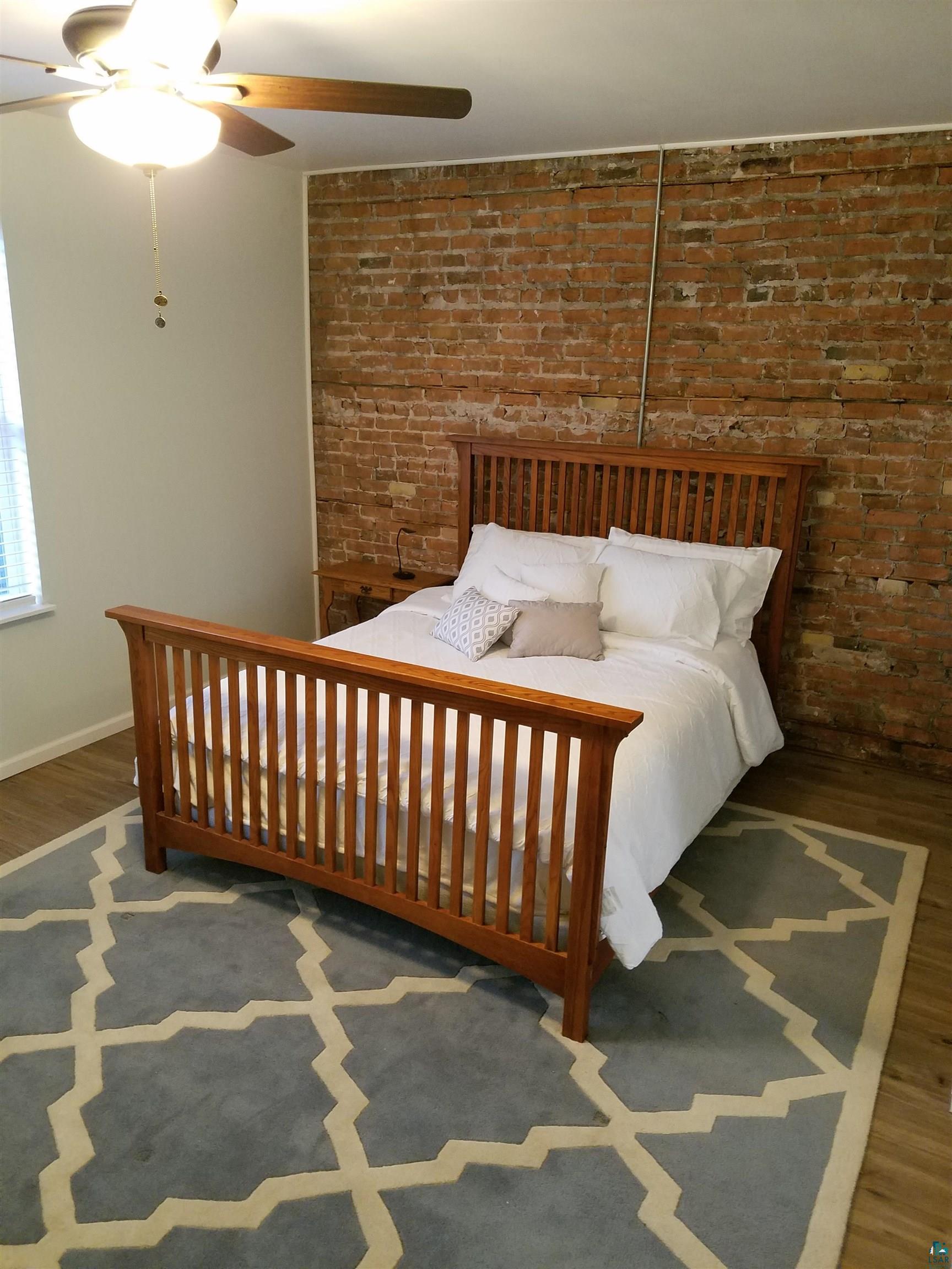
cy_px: 634
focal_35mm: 26
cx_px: 476
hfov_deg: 53.1
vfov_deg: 67.3
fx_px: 953
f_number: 1.7
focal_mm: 4.2
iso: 250
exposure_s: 1/13
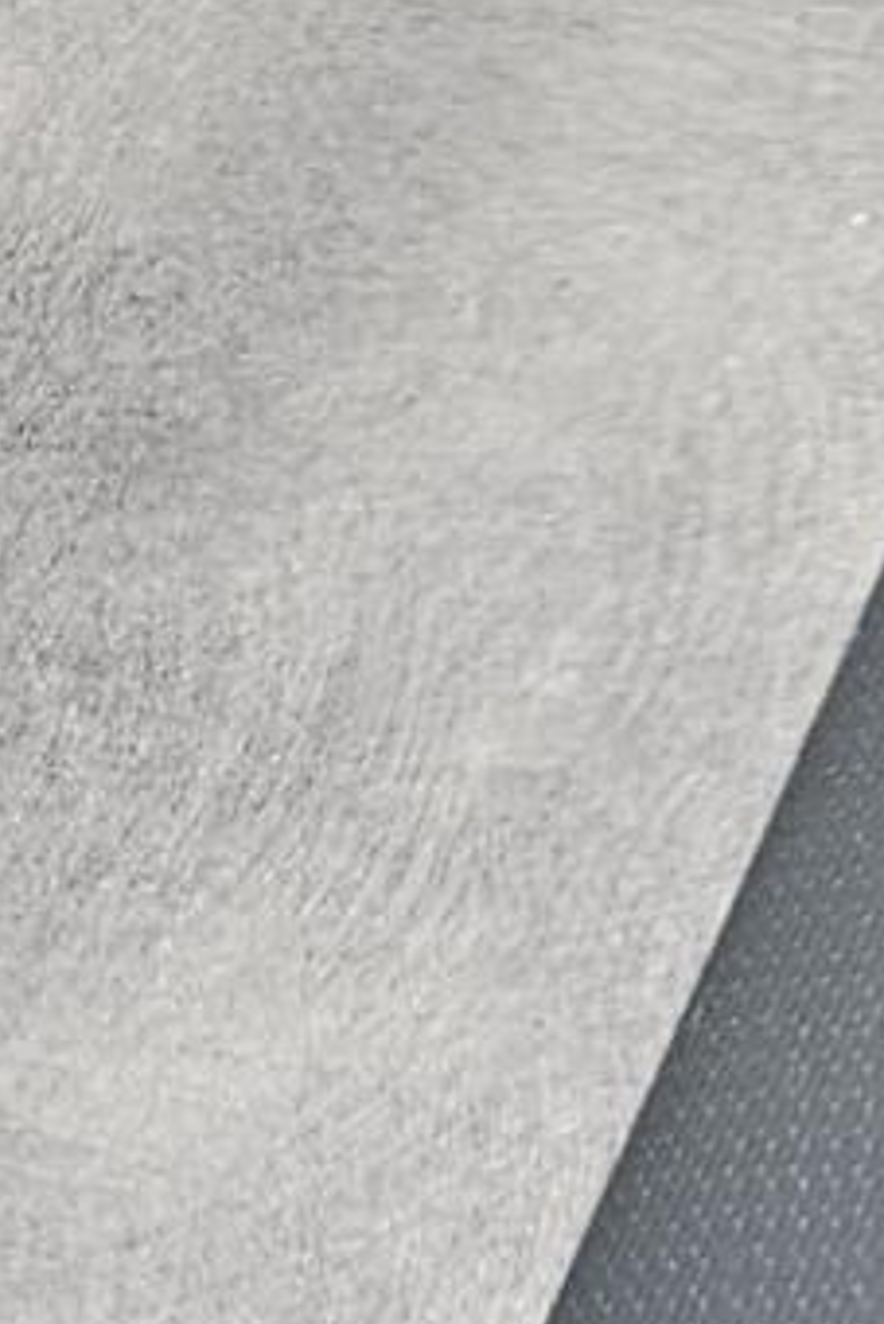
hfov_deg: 5.7
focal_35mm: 180
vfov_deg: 11.3
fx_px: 6623
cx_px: 4284
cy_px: -113
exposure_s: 1/100
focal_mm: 5.4
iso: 200
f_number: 1.8
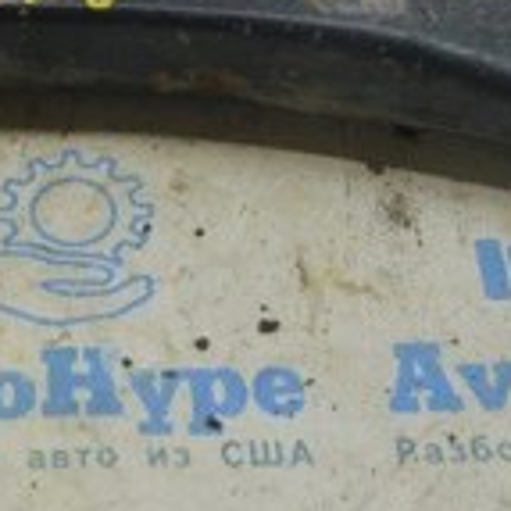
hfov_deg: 15.1
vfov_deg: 14.7
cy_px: -145
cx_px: 18
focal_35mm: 114
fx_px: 1904
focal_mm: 20
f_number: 5.6
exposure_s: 1/40
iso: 400
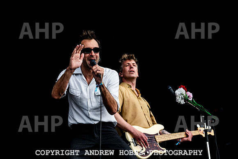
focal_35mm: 140
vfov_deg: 9.8
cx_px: 99
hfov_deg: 14.6
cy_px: 66
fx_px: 929
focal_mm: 120
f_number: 5
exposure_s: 1/1250
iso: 250
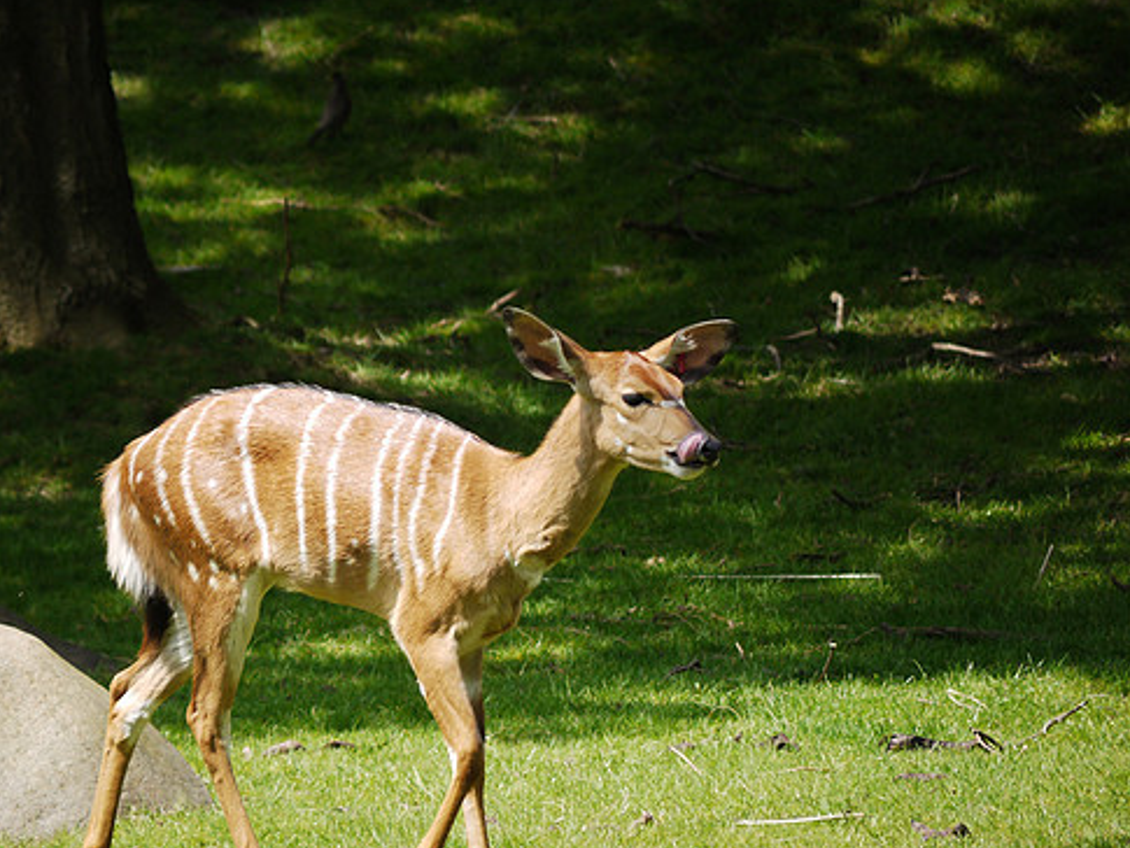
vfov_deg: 3.1
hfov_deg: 4.1
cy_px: 476
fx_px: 15608
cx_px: 506
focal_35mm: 478
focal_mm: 200
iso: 250
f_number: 5.6
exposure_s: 1/500
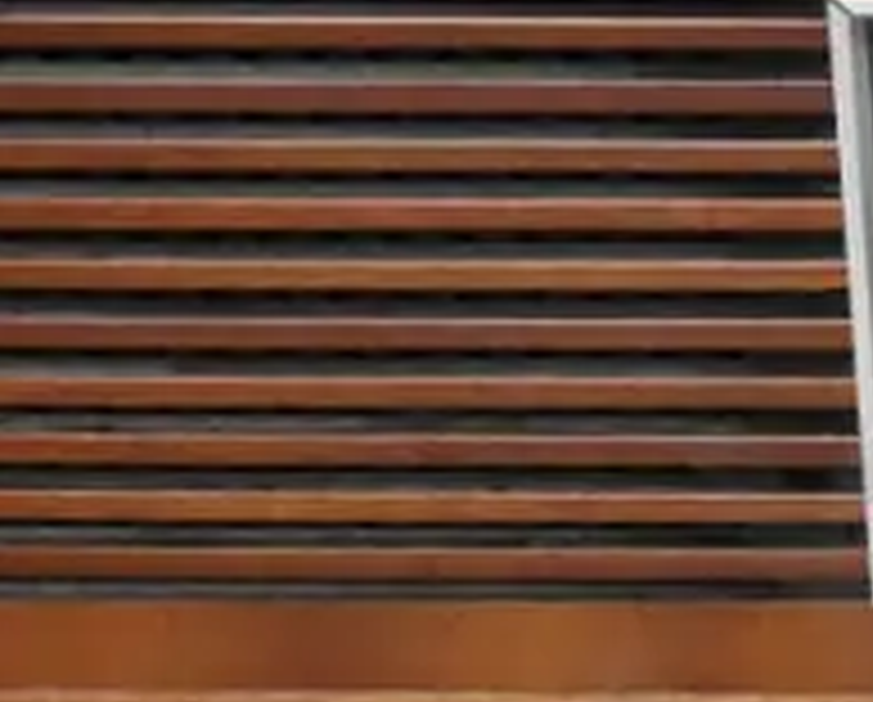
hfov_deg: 9.8
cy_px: 0
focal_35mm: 185
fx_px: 4790
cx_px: 1652
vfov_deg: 8.3
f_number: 4.5
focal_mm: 18
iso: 3200
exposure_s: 1/125
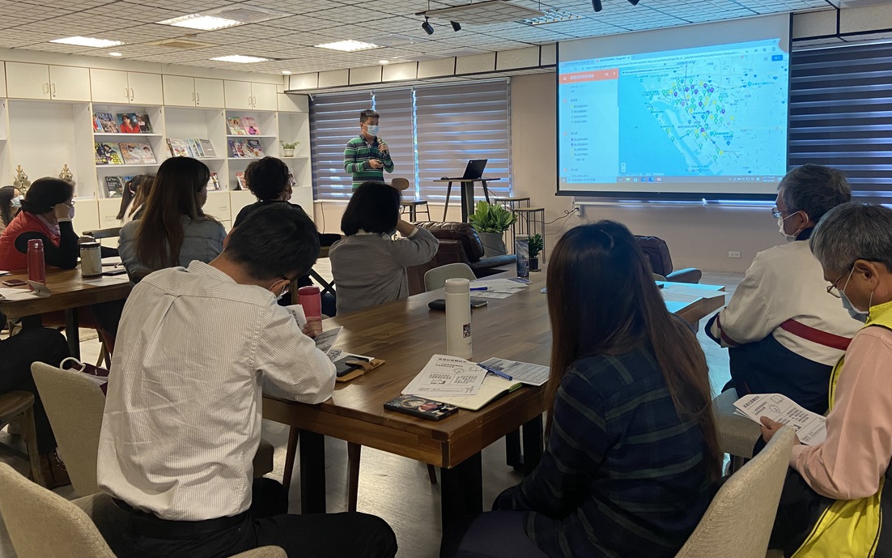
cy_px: 215
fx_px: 729
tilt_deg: -4.3
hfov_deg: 62.8
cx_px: 474
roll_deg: +2.2
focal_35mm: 30
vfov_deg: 41.6
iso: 160
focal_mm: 4.25
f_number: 1.8
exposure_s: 1/60
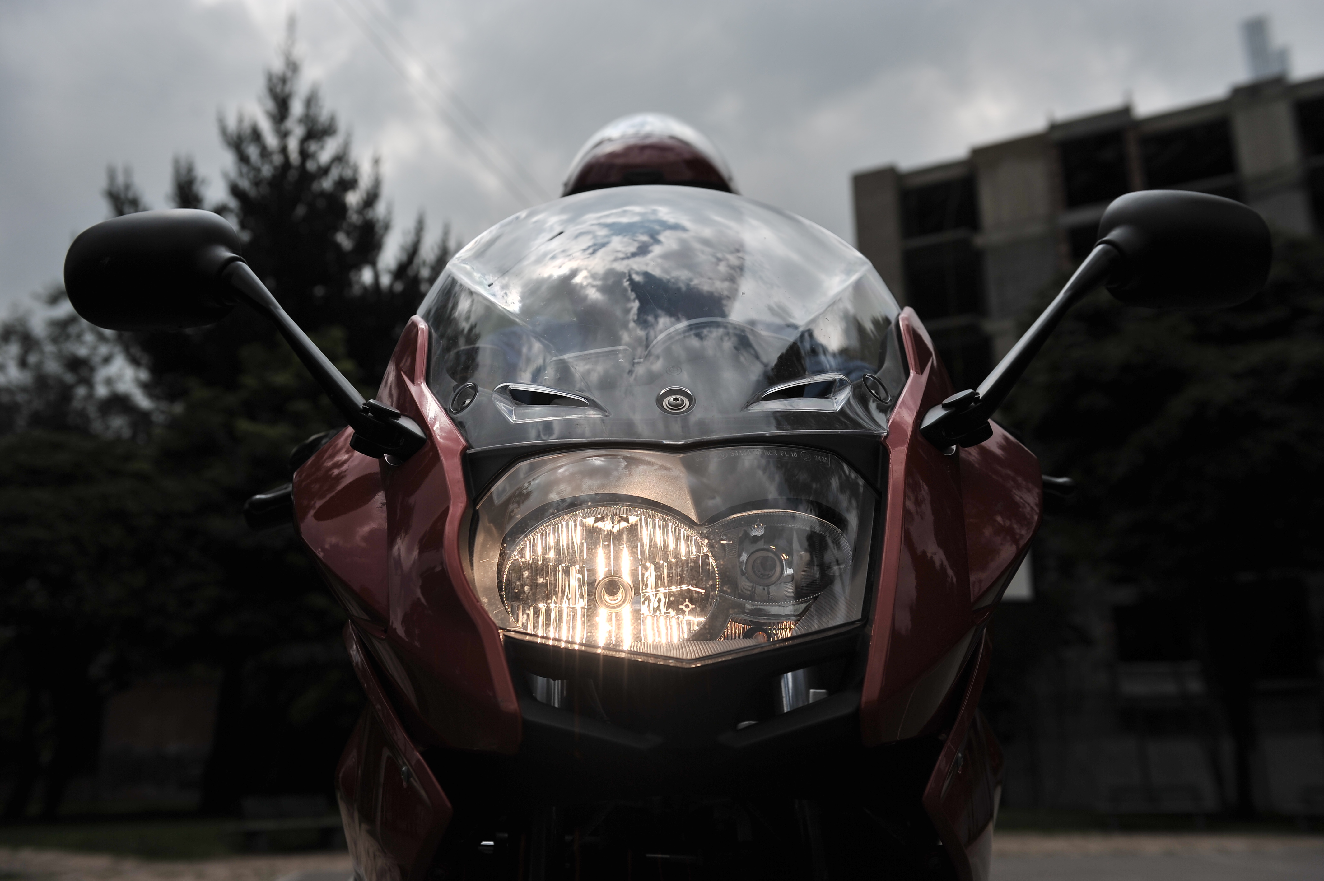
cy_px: 440
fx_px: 1286
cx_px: 662
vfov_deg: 37.8
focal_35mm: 35
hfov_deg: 54.5
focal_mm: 35
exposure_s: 1/3200
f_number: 4.5
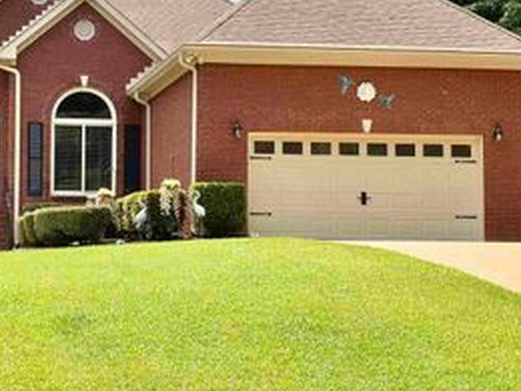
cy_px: 147
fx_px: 1505
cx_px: 120
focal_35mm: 100
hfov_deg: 19.5
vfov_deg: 14.8
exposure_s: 1/1553
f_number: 1.6
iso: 32
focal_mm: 5.96
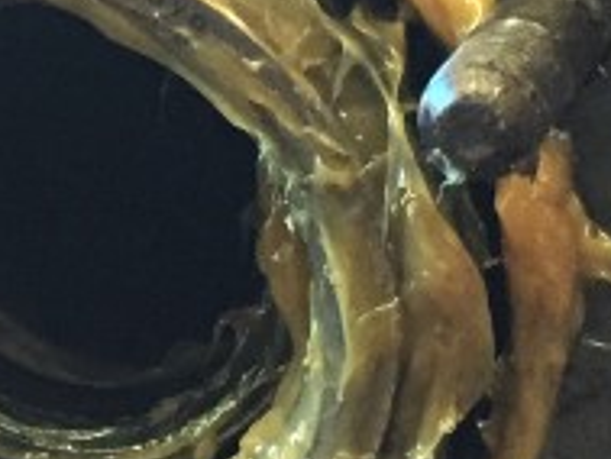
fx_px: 2596
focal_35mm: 147
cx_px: -10
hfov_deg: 13.2
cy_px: 165
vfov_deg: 10.1
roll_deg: -6.0
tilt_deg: -22.7
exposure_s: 1/30
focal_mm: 4.15
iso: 320
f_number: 2.2
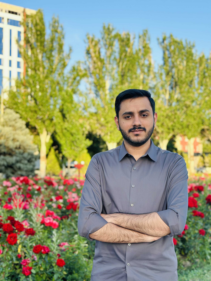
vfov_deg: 39.7
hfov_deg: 30.3
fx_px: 390
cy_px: 140
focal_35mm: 48
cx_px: 106
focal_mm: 6.86
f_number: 1.78
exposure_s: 1/850
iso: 80
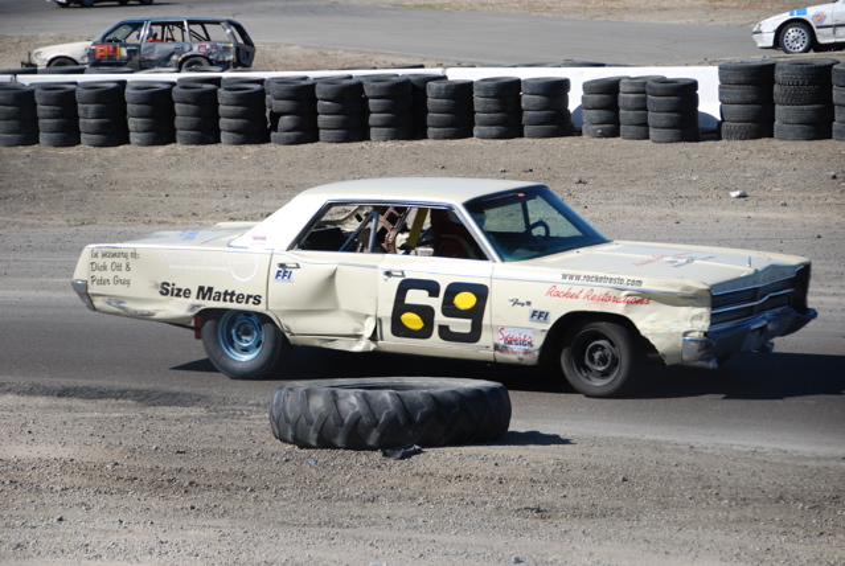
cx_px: 422
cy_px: 283
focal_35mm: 142
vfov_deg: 9.7
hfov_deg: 14.4
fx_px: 3349
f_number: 5.6
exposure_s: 1/500
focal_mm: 95
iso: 110
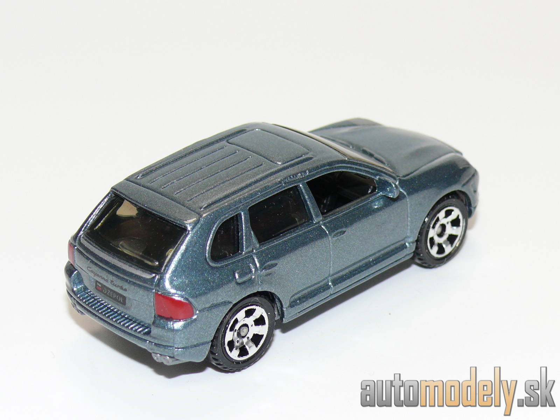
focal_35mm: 105
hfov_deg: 18.7
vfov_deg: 14.1
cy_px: 210
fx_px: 1699
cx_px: 280
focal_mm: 13.7
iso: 100
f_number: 4
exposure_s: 1/30
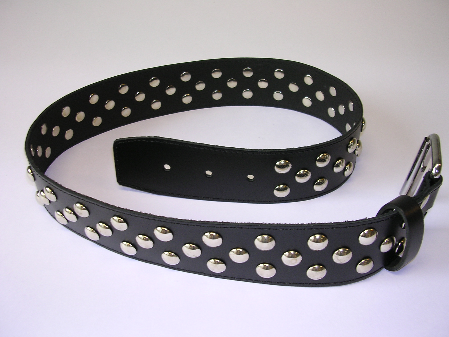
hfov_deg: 49.0
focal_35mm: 38
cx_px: 224
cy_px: 168
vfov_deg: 37.7
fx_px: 493
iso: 100
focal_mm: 5.8
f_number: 2.8
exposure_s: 1/30
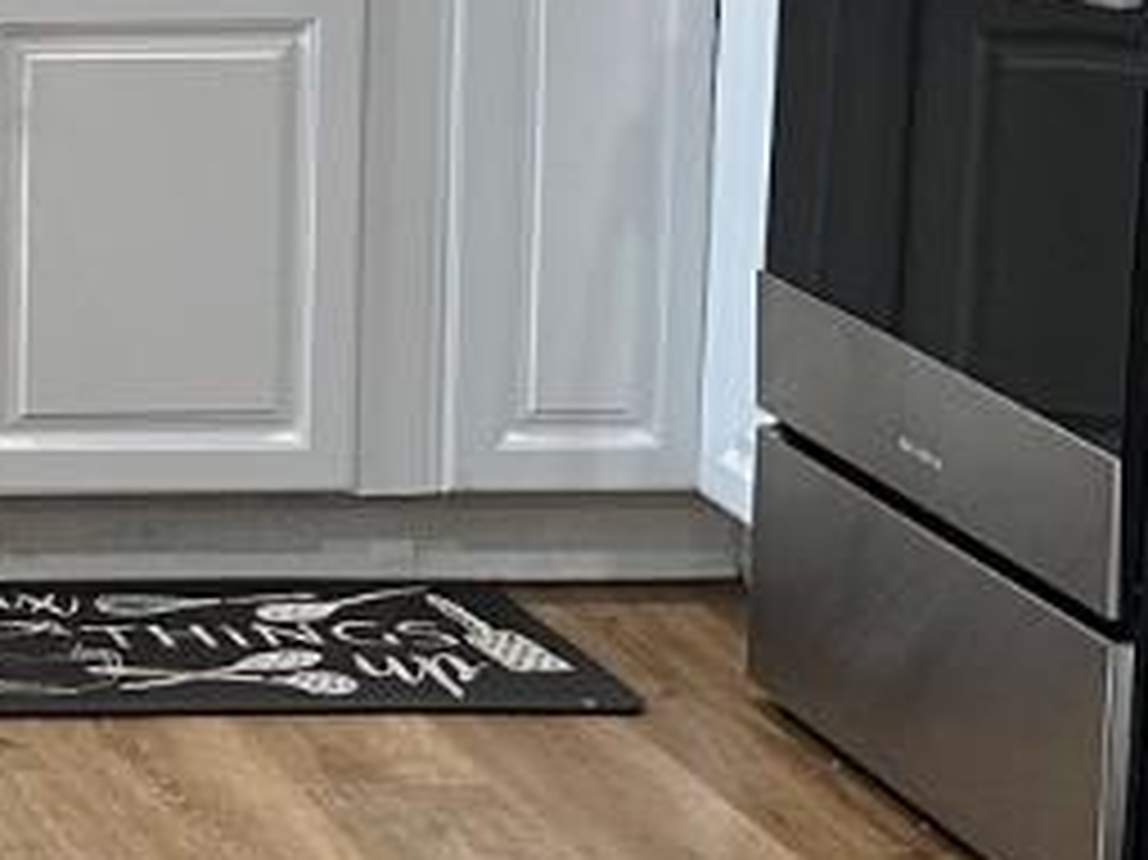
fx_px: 4674
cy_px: -115
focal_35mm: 141
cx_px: -1049
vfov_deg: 10.4
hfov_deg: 12.5
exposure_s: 1/120
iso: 160
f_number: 1.78
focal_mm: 6.86
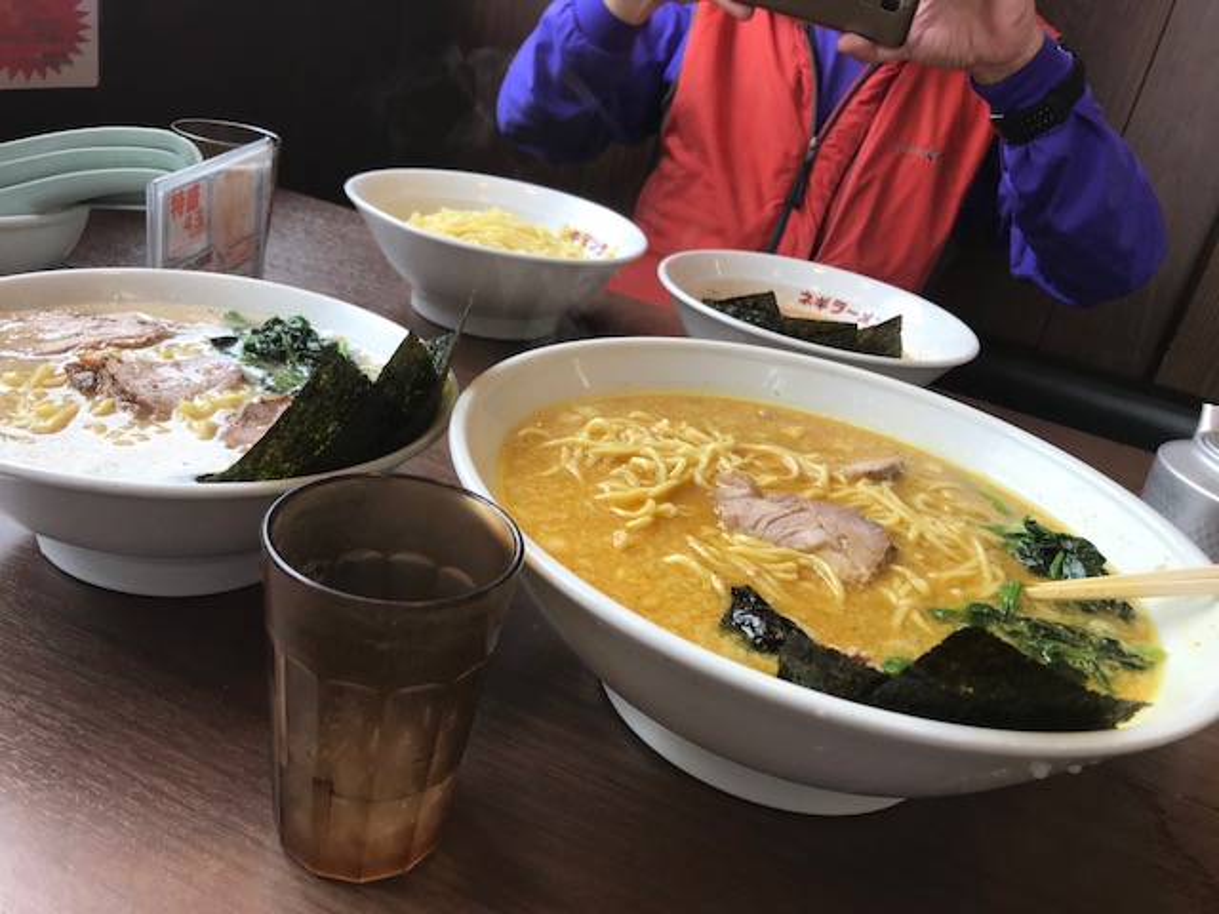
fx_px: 986
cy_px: 457
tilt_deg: -23.2
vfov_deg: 49.7
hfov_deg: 63.4
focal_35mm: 28
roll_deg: -13.2
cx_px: 610
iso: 20
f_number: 1.8
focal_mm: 3.99
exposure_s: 1/209
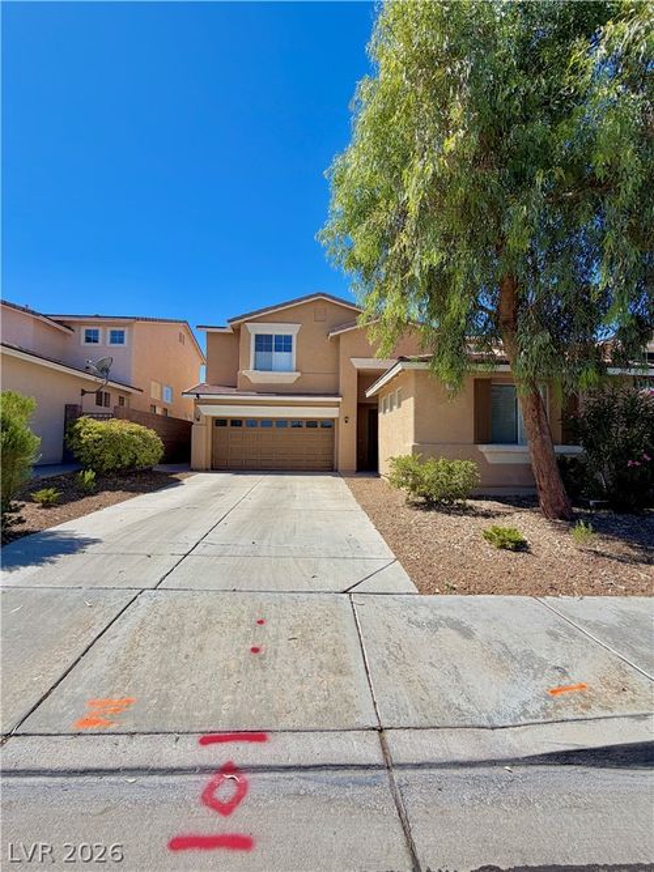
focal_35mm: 14
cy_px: 436
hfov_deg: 85.7
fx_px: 353
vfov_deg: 102.1
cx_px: 327
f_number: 2.2
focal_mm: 2.22
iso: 20
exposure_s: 1/1211
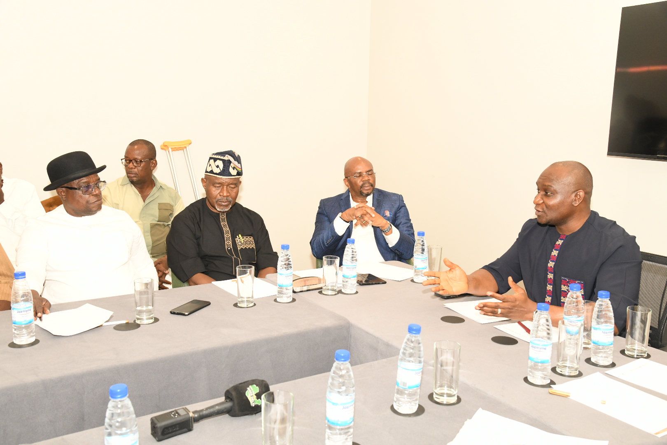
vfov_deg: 37.9
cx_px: 334
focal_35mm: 35
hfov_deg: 54.4
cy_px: 222
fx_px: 648
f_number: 9
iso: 2500
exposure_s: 1/60
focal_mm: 35
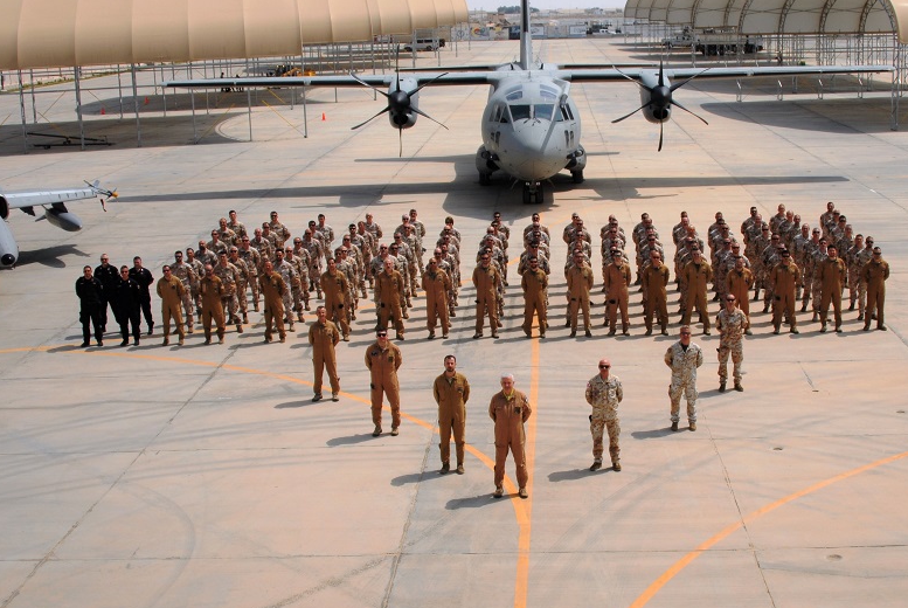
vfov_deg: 25.6
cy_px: 334
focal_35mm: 53
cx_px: 542
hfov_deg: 37.3
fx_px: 1338
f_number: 3.5
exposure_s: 1/3000
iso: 100
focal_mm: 28
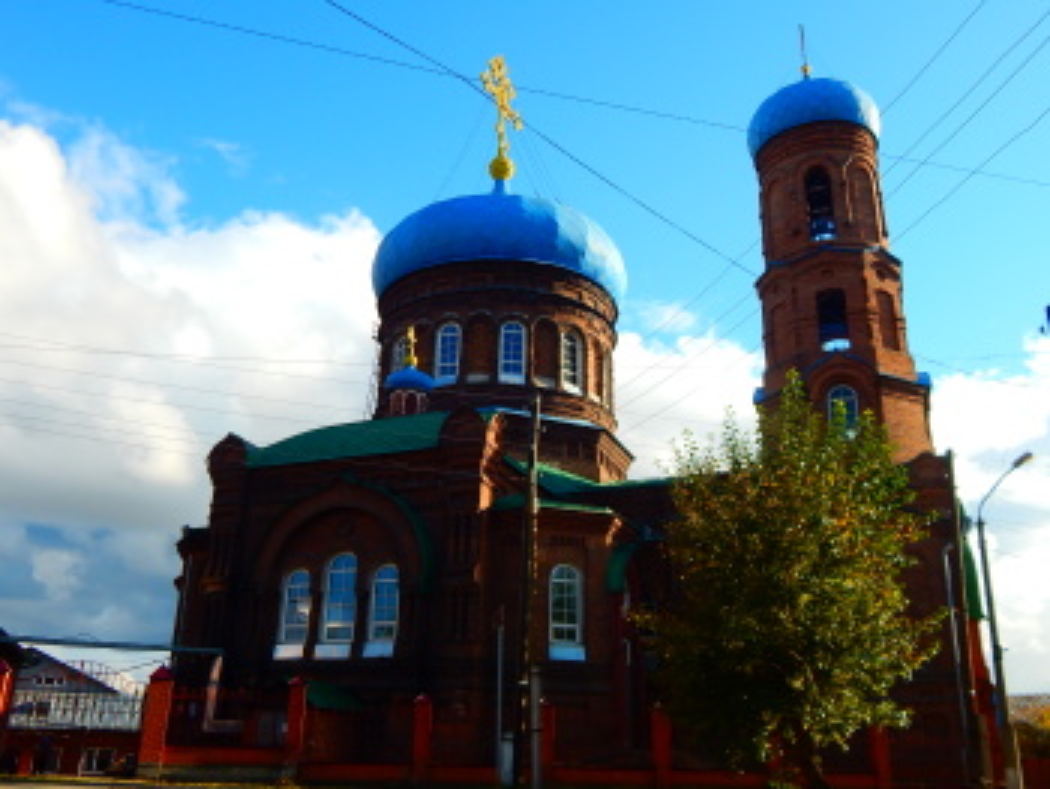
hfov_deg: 58.3
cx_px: 525
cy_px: 394
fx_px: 941
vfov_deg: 45.5
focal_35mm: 31
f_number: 3.2
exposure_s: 1/800
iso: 125
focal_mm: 5.6
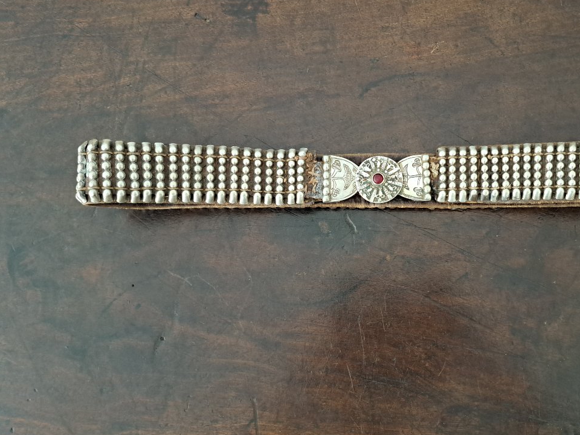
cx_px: 359
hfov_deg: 59.3
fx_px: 503
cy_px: 192
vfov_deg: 46.7
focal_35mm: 30
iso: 400
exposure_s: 1/33
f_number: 1.8
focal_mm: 5.23
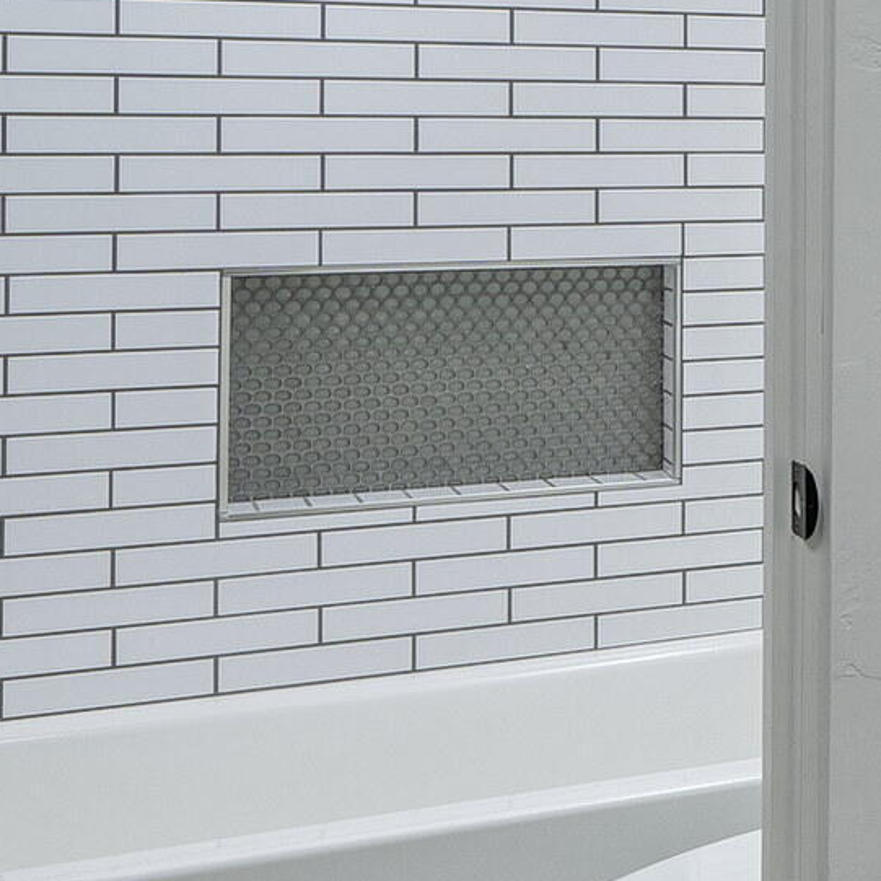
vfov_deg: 25.5
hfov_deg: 17.0
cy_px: 140
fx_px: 1900
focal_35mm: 66
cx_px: 1881
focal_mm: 15
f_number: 8
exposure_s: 1/80
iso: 200
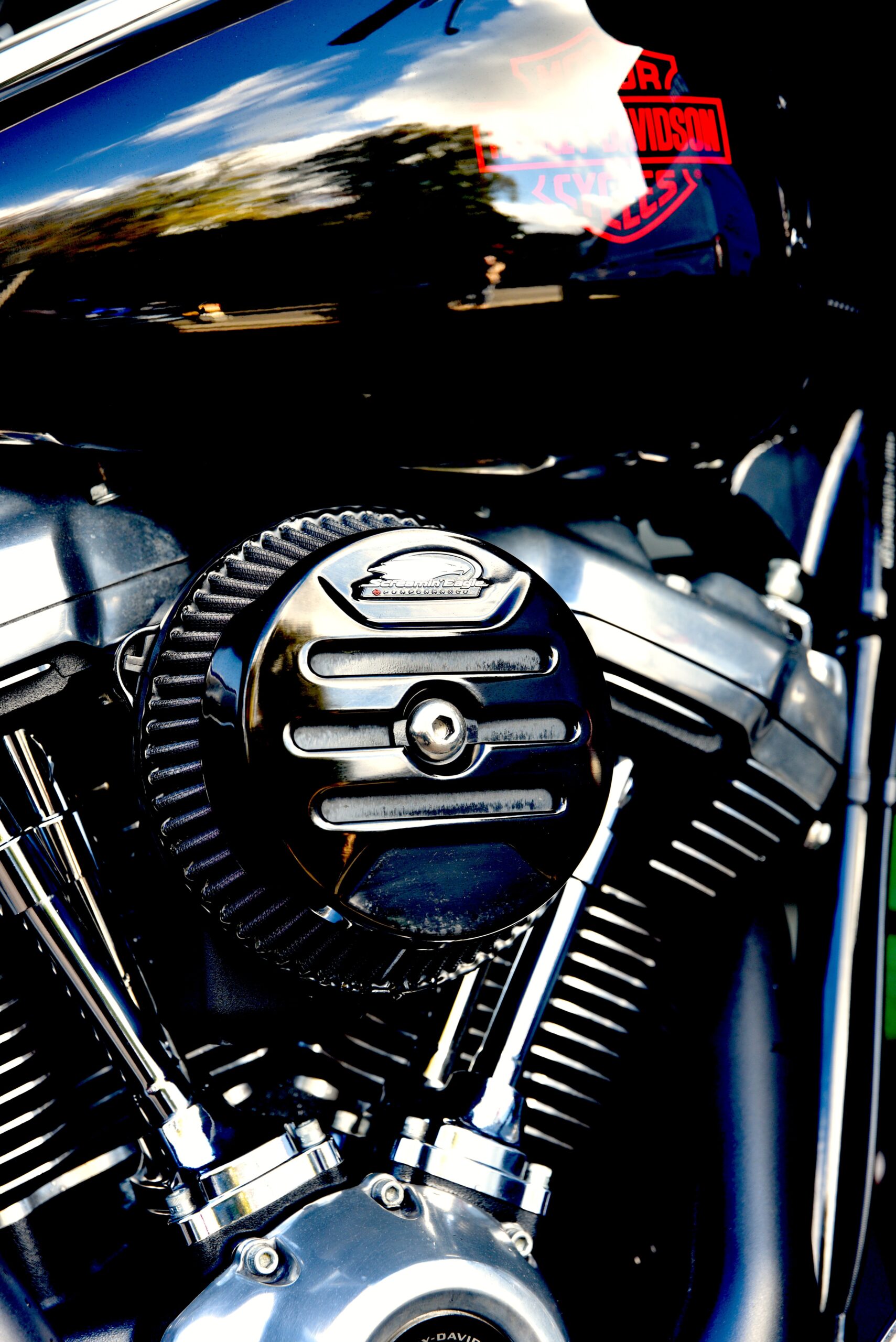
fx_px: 2611
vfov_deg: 28.8
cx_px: 448
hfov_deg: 19.5
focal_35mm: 70
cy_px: 671
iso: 500
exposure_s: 1/100
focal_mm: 70
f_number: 5
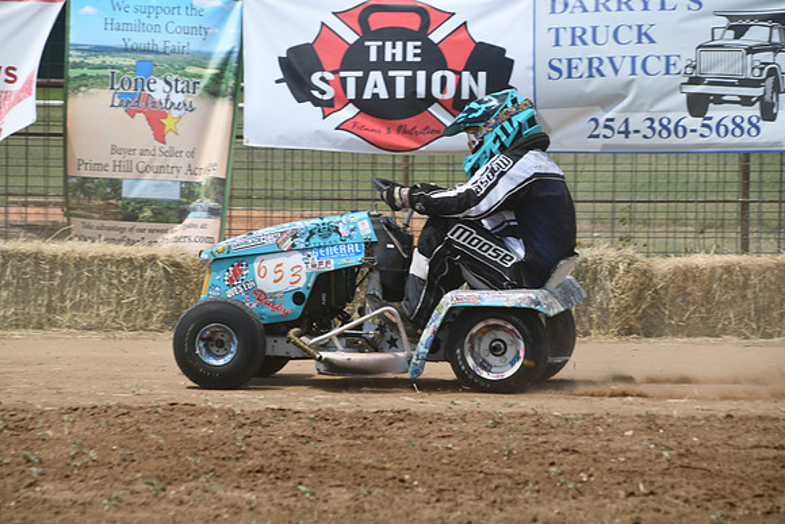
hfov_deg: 7.9
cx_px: 392
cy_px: 262
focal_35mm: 262
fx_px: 5714
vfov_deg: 5.2
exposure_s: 1/500
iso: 110
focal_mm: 175
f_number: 8
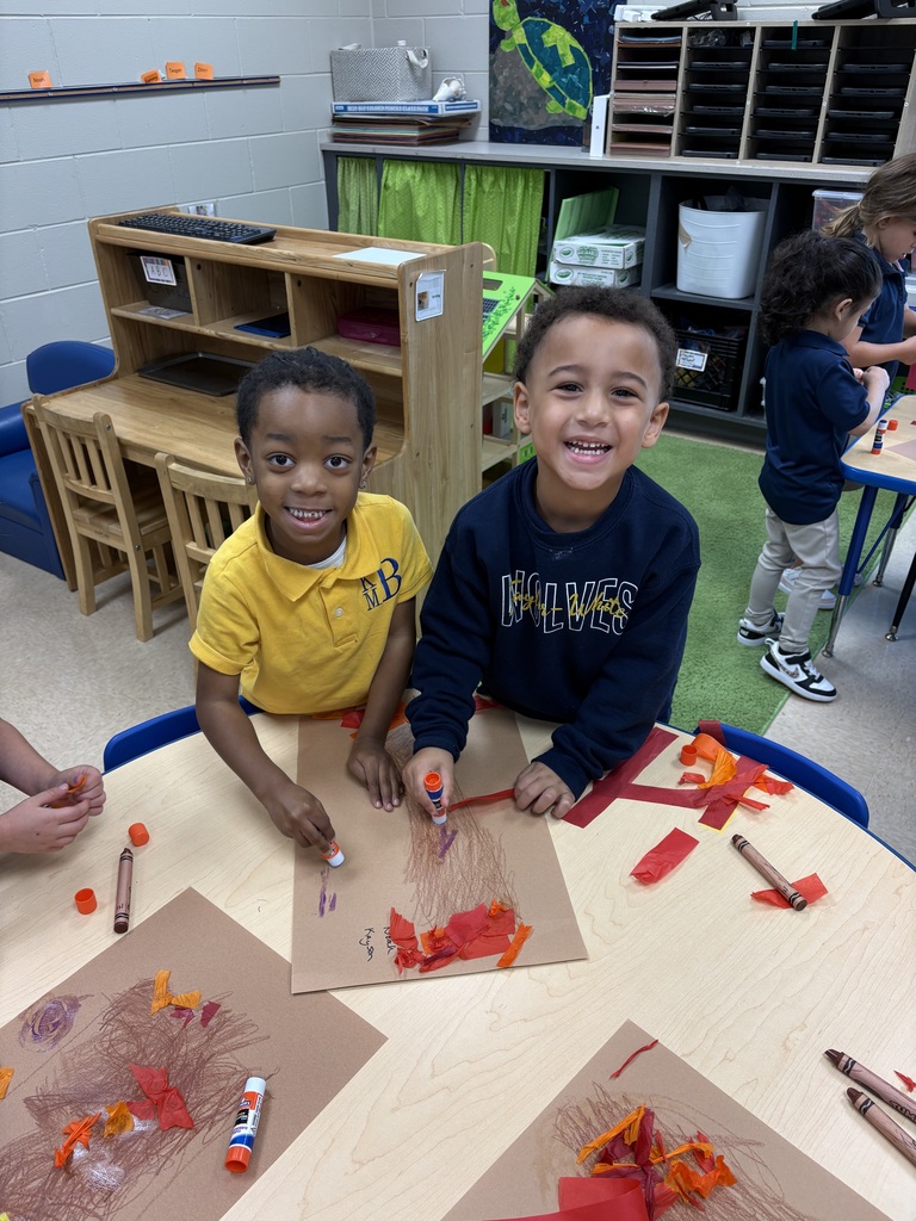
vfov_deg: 67.3
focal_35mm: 26
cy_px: 610
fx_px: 917
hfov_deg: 53.1
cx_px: 458
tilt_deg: -30.8
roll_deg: +1.5
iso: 80
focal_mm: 5.96
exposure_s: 1/60
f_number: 1.6
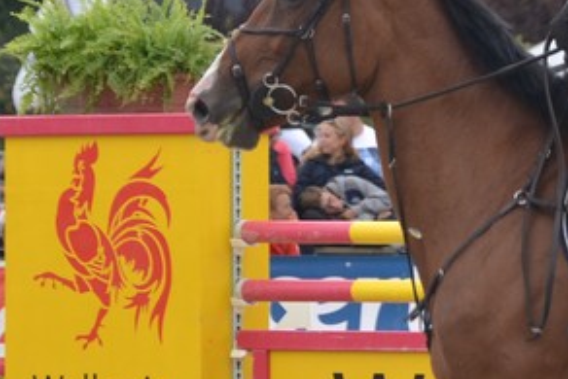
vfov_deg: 2.5
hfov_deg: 3.7
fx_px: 8709
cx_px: 397
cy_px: -53
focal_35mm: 552
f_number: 5
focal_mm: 105
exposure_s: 1/1250
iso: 400
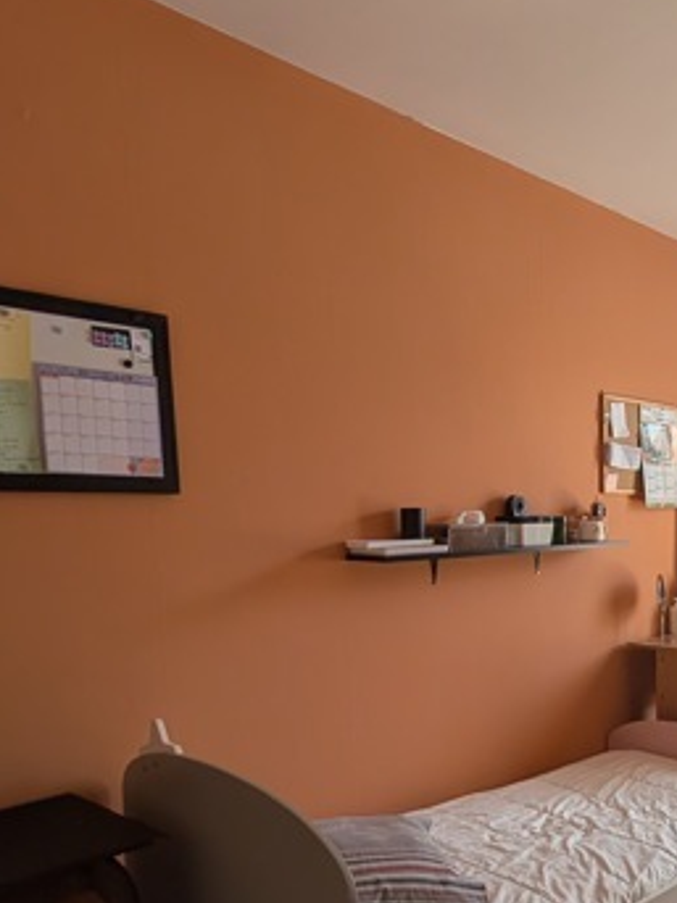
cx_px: 587
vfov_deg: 61.8
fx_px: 731
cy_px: 606
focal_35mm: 28
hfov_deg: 45.8
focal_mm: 2.02
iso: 50
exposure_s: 1/155
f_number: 1.7
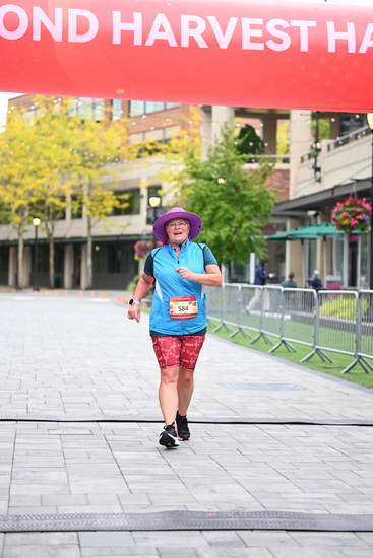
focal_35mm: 79
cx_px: 186
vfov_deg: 25.7
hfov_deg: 17.3
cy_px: 279
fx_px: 1227
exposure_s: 1/1600
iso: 640
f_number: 2.8
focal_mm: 79
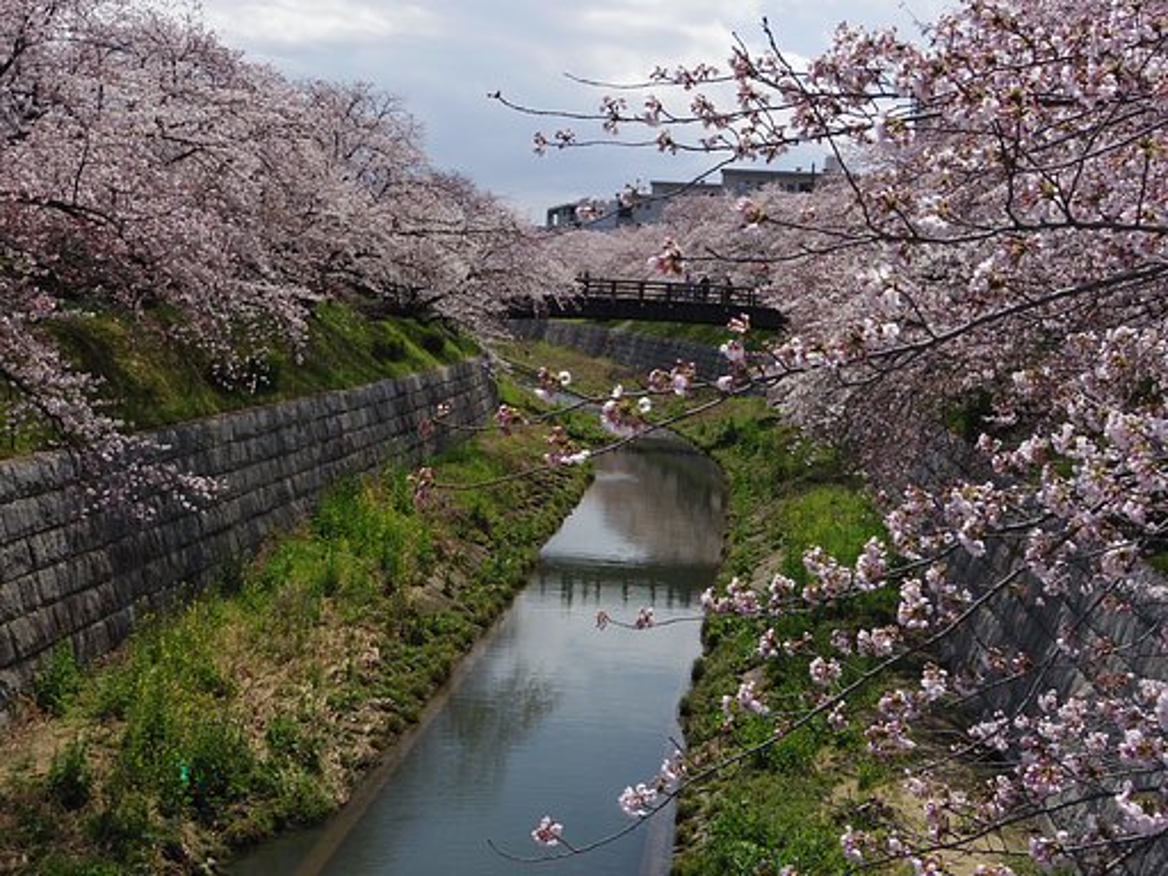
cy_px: 438
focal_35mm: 54
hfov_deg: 35.5
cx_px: 584
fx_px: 1822
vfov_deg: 27.0
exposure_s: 1/320
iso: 125
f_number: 4.5
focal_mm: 9.8
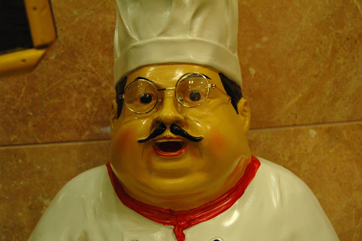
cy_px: 120
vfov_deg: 35.4
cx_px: 181
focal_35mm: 38
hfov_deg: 51.3
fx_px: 377
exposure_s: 1/100
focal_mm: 25
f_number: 5
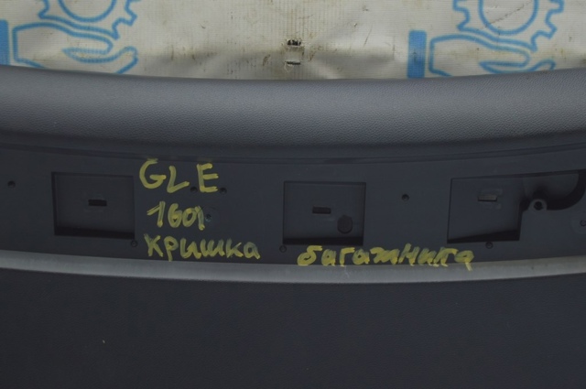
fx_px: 1341
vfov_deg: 16.5
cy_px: 194
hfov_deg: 24.6
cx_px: 293
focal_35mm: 82
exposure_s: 1/20
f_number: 5.6
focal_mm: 55
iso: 400
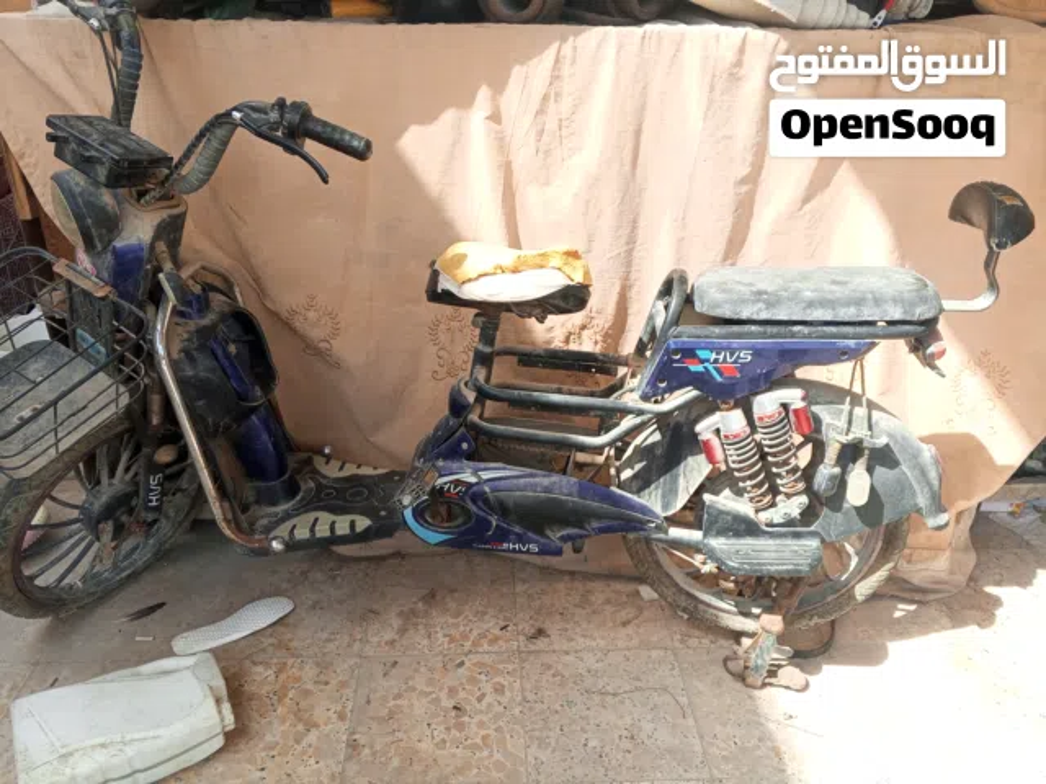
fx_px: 816
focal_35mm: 27
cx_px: 523
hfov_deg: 65.3
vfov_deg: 51.4
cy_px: 392
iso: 57
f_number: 1.6
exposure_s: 1/312
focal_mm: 4.09
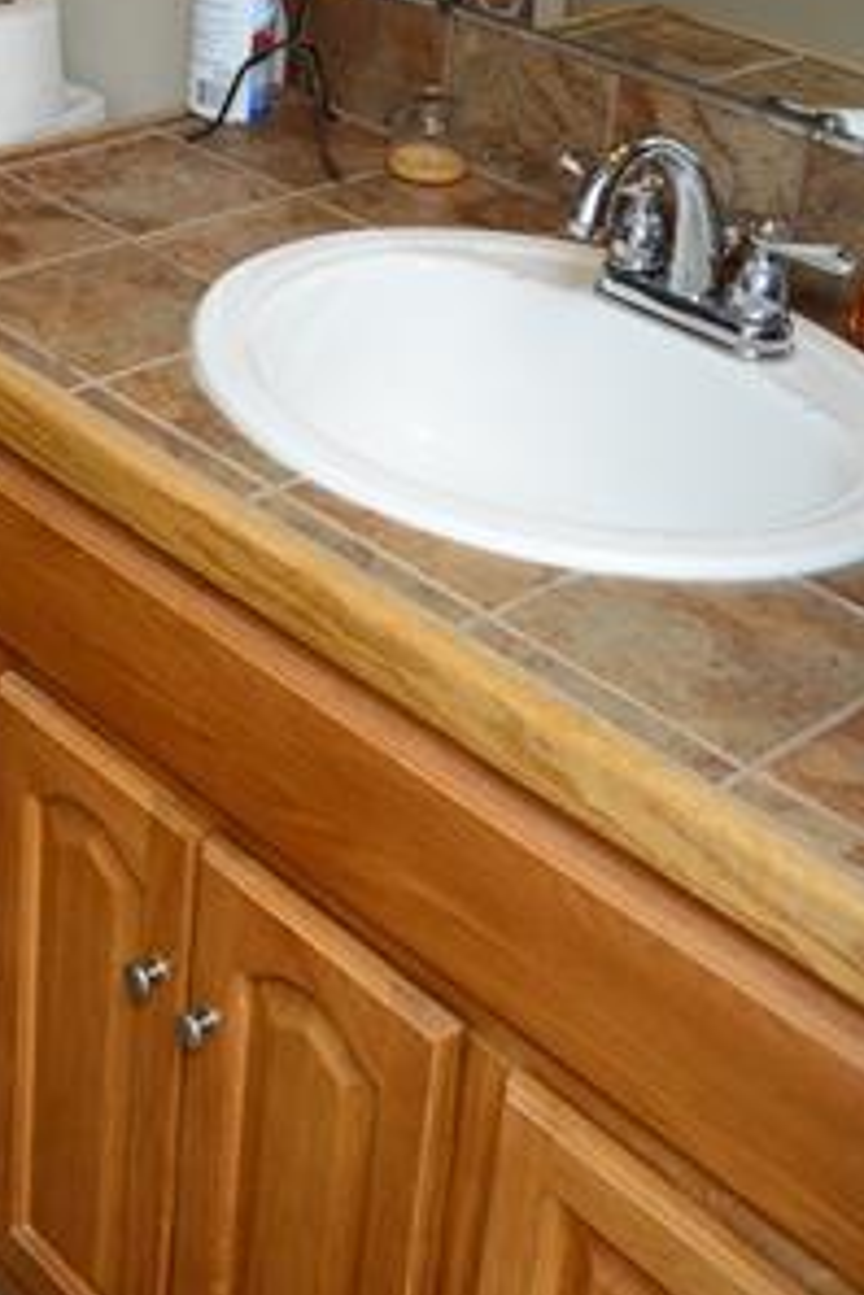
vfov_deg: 30.6
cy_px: 74
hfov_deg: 21.0
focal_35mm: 62
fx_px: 2232
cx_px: -35
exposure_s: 1/100
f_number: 5.6
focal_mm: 24
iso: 250
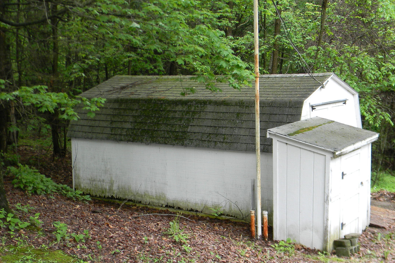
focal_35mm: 52
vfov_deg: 26.0
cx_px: 188
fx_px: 571
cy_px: 145
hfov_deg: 38.2
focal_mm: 6.4
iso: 112
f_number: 3.7
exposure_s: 1/81.3
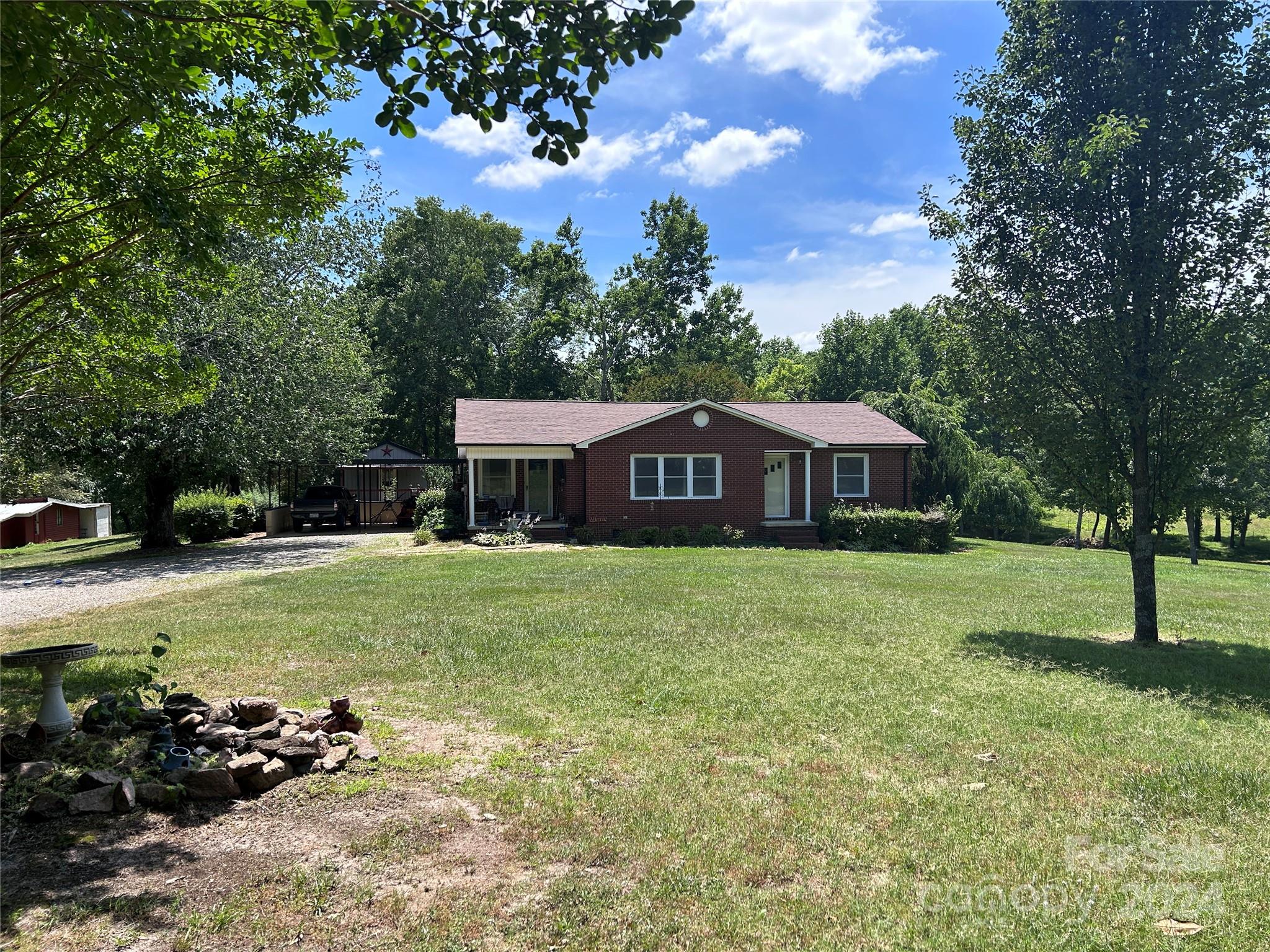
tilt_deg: -0.3
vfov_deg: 53.1
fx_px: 954
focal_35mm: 26
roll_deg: +1.0
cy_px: 476
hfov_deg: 67.3
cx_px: 635
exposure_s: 1/2841
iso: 50
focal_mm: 5.7
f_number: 1.5
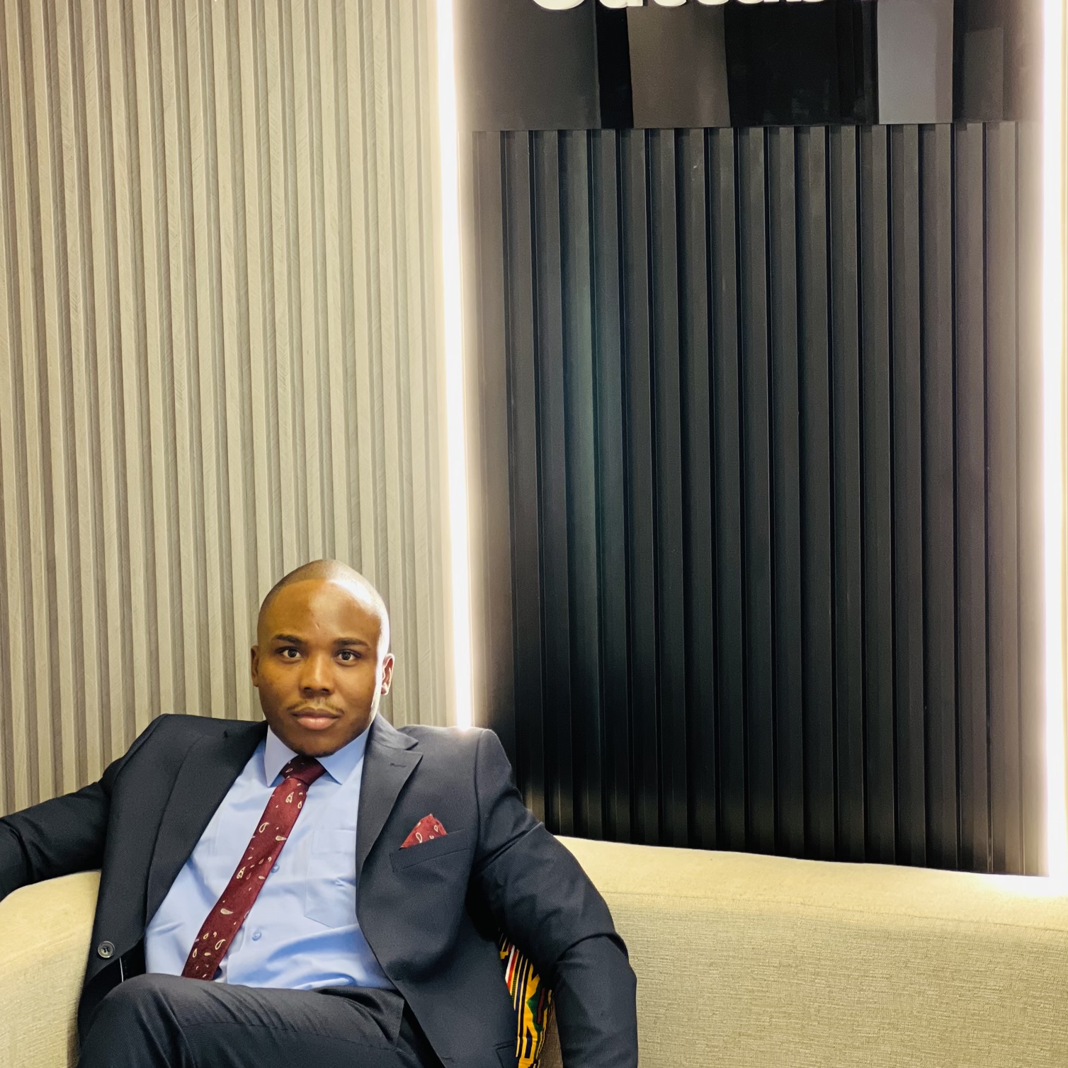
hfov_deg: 19.1
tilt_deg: -6.7
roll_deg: +1.8
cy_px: 449
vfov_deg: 19.1
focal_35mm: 91
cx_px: 535
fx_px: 3176
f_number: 2.8
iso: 400
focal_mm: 9
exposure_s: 1/20
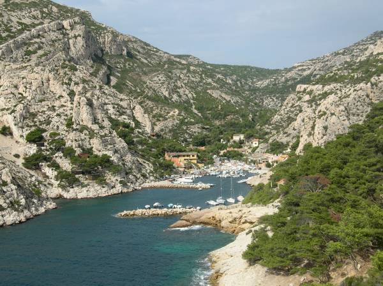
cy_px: 143
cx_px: 192
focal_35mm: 58
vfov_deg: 25.2
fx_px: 641
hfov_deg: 33.3
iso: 50
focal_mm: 9.6
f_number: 4.4
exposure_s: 1/576
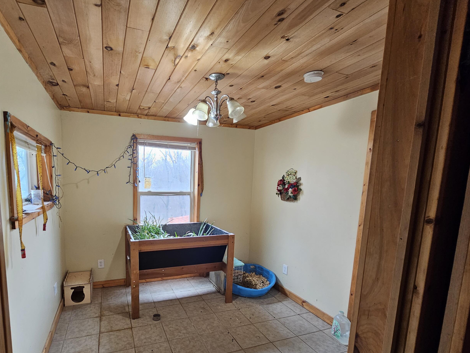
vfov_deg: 77.3
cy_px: 210
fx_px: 217
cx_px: 189
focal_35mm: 16
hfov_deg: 93.3
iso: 125
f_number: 2.2
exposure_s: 1/60
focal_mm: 2.2
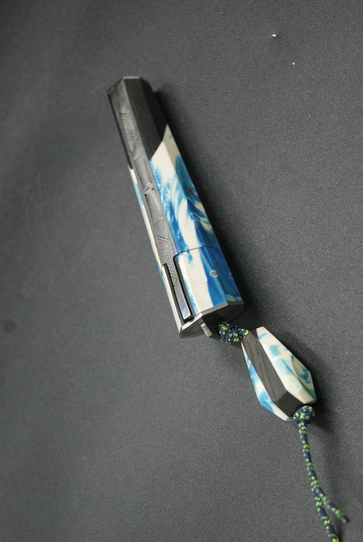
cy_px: 271
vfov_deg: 24.6
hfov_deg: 16.6
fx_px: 1244
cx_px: 182
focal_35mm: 82
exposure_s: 1/100
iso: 320
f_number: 5.6
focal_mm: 55
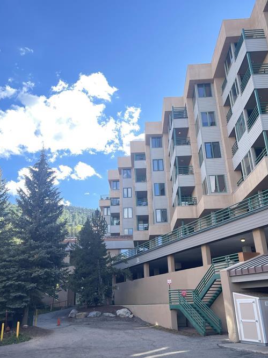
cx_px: 133
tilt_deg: +23.8
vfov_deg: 60.0
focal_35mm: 30
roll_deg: +2.5
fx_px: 310
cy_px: 172
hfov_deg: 46.8
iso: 32
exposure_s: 1/483
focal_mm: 4.2
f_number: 1.6
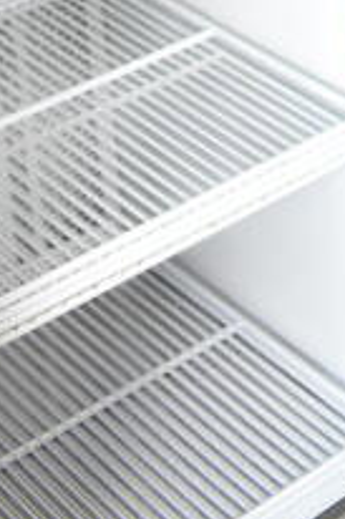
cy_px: -509
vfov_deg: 14.3
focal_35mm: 120
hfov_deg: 10.7
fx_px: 1728
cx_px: 607
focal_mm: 18
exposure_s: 1/80
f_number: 4.5
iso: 1600
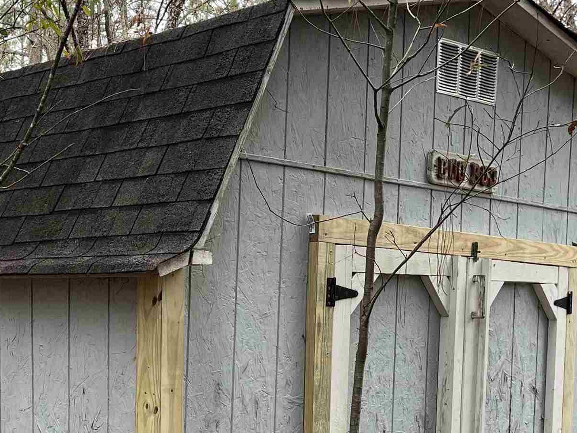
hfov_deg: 28.9
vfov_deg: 21.7
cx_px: 138
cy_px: 395
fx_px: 1100
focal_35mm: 66
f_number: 1.6
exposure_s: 1/122
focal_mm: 5.1
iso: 40
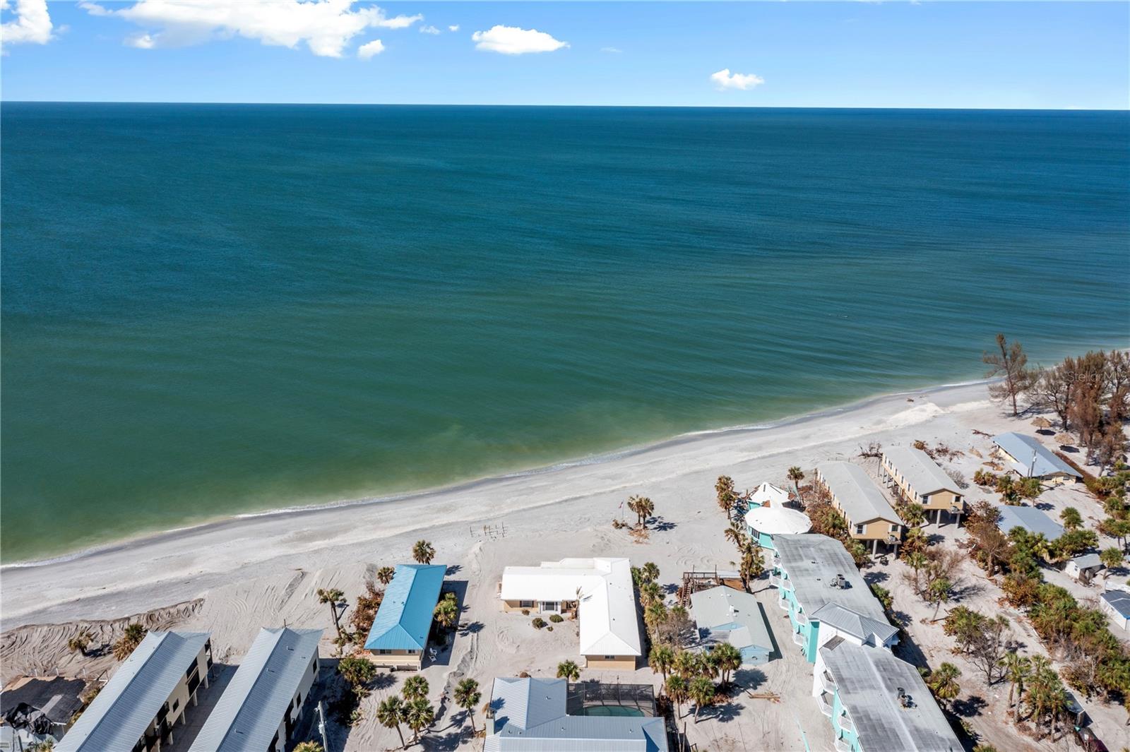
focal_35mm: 28
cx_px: 565
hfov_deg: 65.5
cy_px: 376
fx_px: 878
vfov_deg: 46.4
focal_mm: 10.26
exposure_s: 1/640
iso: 100
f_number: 6.3
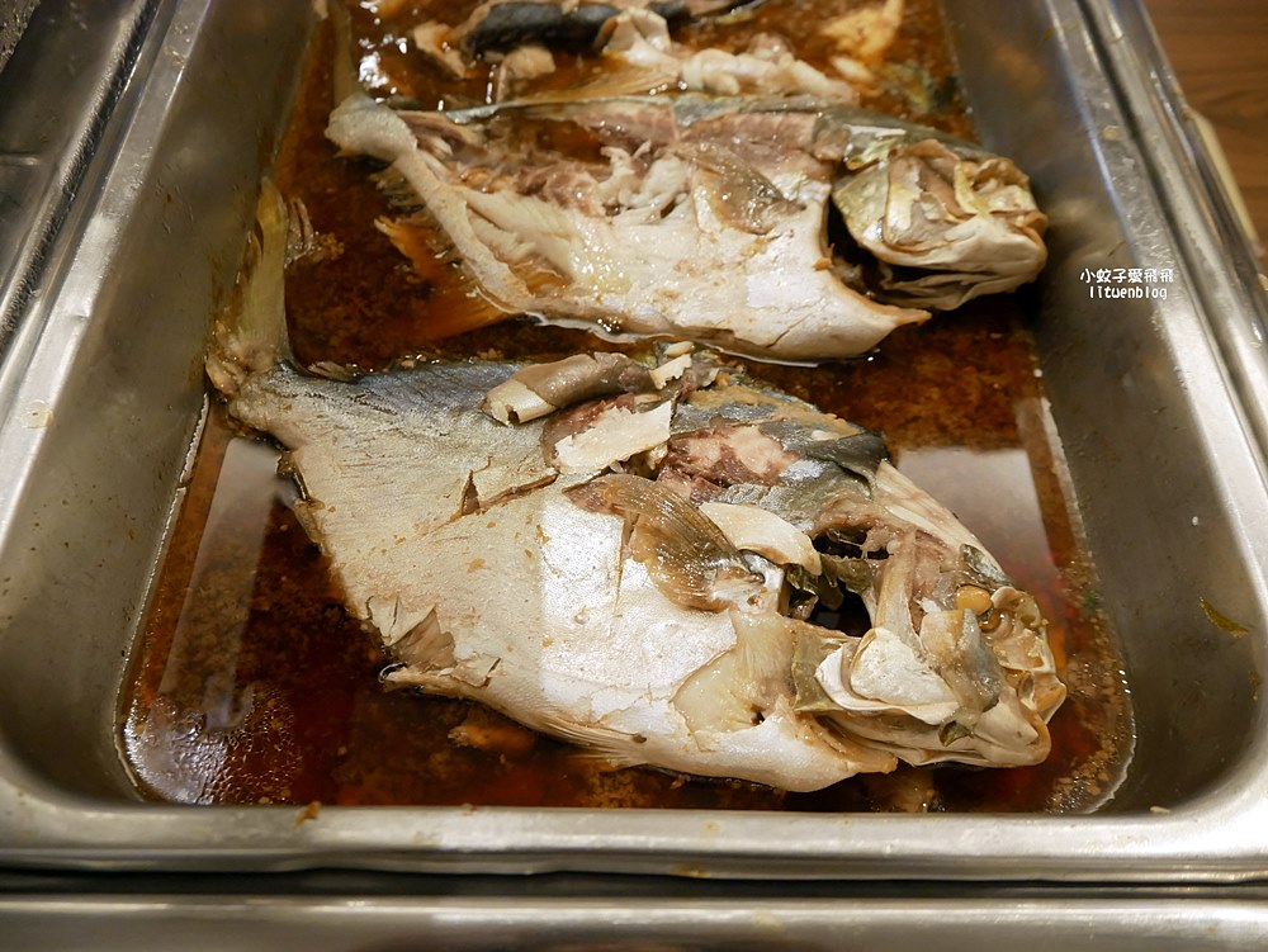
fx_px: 1173
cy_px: 476
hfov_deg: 56.8
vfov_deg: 44.2
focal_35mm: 32
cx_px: 634
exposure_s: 1/60
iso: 1250
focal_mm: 16
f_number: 3.9
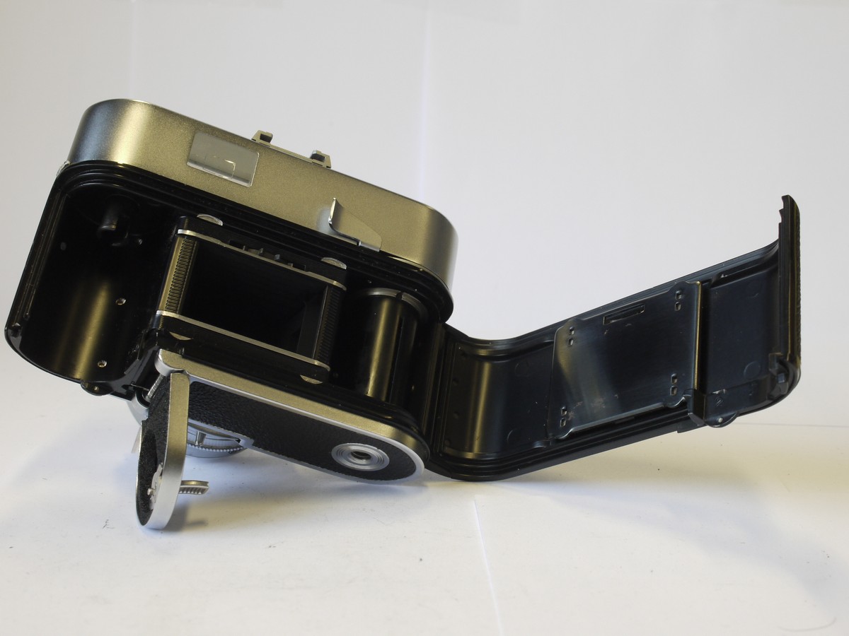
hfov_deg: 32.2
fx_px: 1472
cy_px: 318
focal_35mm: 60
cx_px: 424
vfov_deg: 24.4
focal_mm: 30
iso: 400
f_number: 8
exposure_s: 1/30
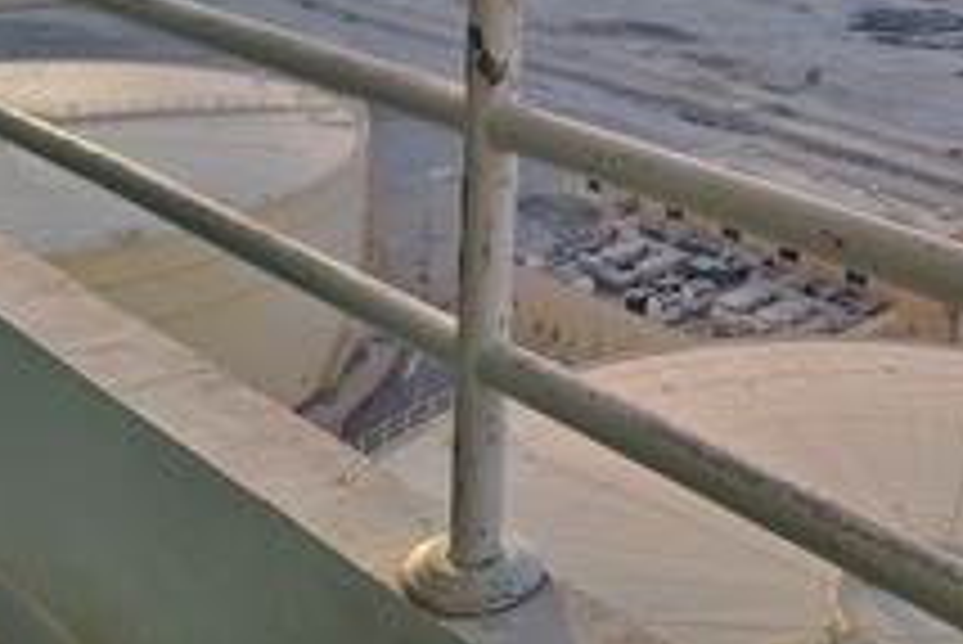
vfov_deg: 24.6
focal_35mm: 51
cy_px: -79
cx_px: 718
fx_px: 1365
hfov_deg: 37.9
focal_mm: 5.54
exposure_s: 1/631
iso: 40
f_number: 1.8
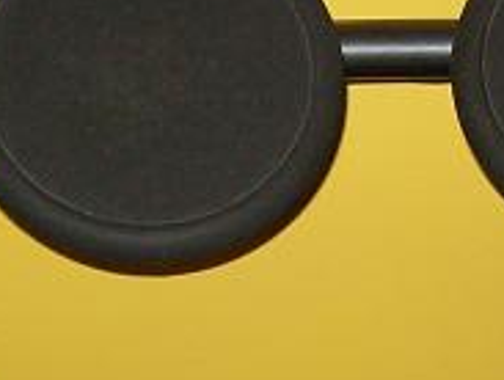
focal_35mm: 136
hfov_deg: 14.4
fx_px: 1984
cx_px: 401
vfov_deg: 10.9
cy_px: 333
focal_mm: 6.1
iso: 160
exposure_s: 1/60
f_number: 2.7
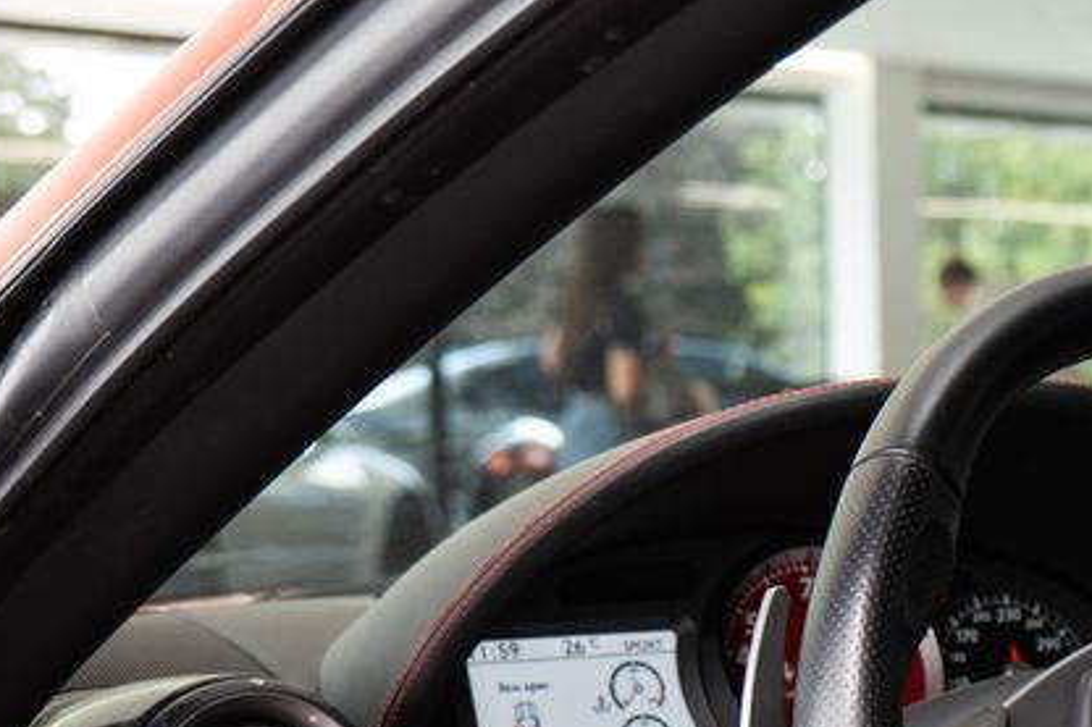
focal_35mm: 88
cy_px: 799
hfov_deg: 21.4
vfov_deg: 15.1
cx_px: 1336
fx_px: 2668
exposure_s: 1/60
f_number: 4.5
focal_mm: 31
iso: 200
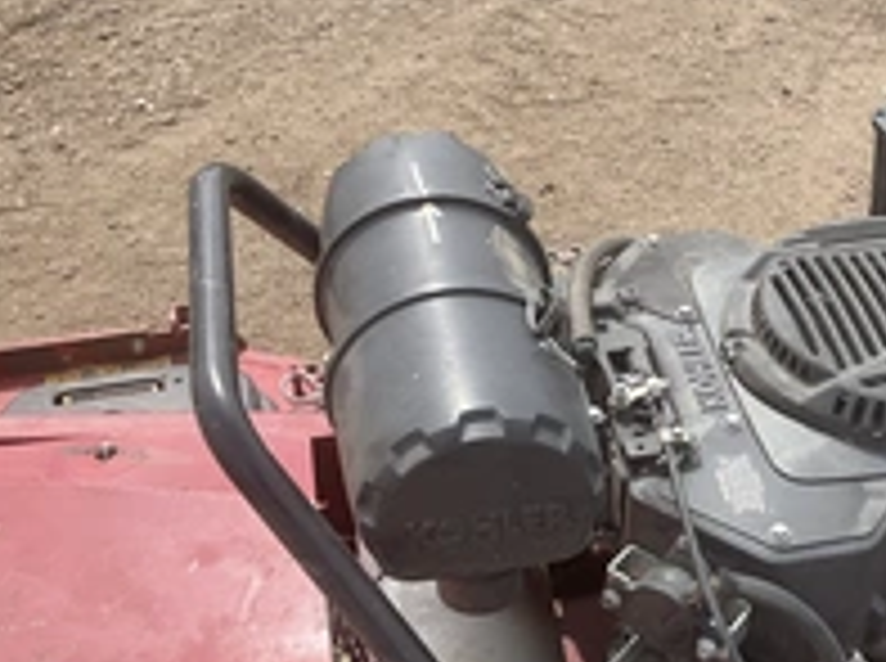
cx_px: 765
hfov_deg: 31.5
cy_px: 401
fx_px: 1507
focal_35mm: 59
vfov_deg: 24.7
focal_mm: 3
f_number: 1.8
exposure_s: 1/855
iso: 25
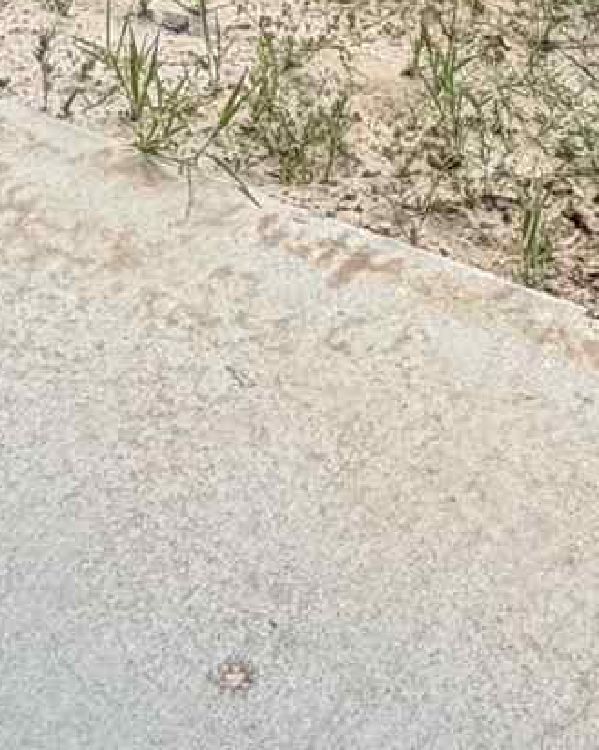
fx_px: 2263
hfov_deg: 15.0
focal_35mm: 102
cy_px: -779
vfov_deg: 15.1
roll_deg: -0.3
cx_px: 424
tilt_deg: -10.6
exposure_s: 1/502
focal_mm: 2.22
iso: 64
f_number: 2.2
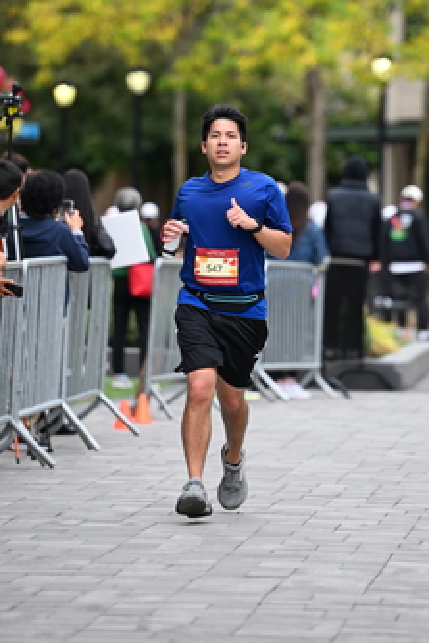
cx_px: 274
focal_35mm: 288
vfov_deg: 7.1
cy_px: 167
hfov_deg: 4.8
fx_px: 5142
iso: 640
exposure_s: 1/2000
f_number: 2.8
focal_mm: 175
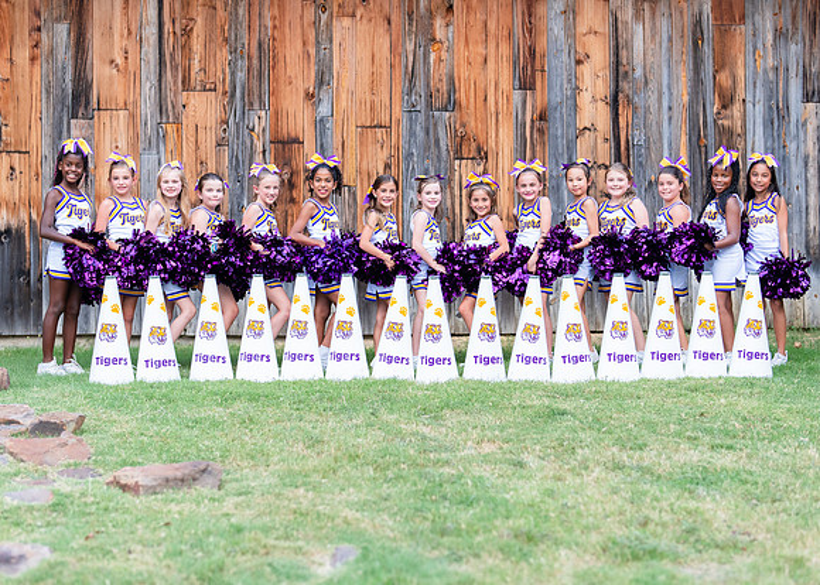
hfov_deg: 32.2
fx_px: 1422
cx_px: 421
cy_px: 281
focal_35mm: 61
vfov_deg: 23.3
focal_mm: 50
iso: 800
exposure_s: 1/640
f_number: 1.6
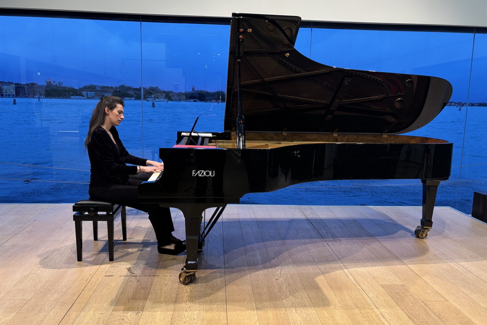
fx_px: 379
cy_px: 157
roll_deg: +0.3
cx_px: 238
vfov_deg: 46.4
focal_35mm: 28
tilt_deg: -8.4
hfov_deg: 65.5
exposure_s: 1/50
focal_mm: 5.96
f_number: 1.6
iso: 100
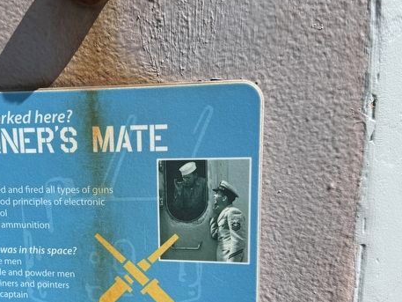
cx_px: 106
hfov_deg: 43.5
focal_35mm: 42
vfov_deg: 34.1
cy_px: 199
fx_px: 488
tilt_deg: -7.2
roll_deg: +1.8
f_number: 1.78
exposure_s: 1/2611
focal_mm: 6.76
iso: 80
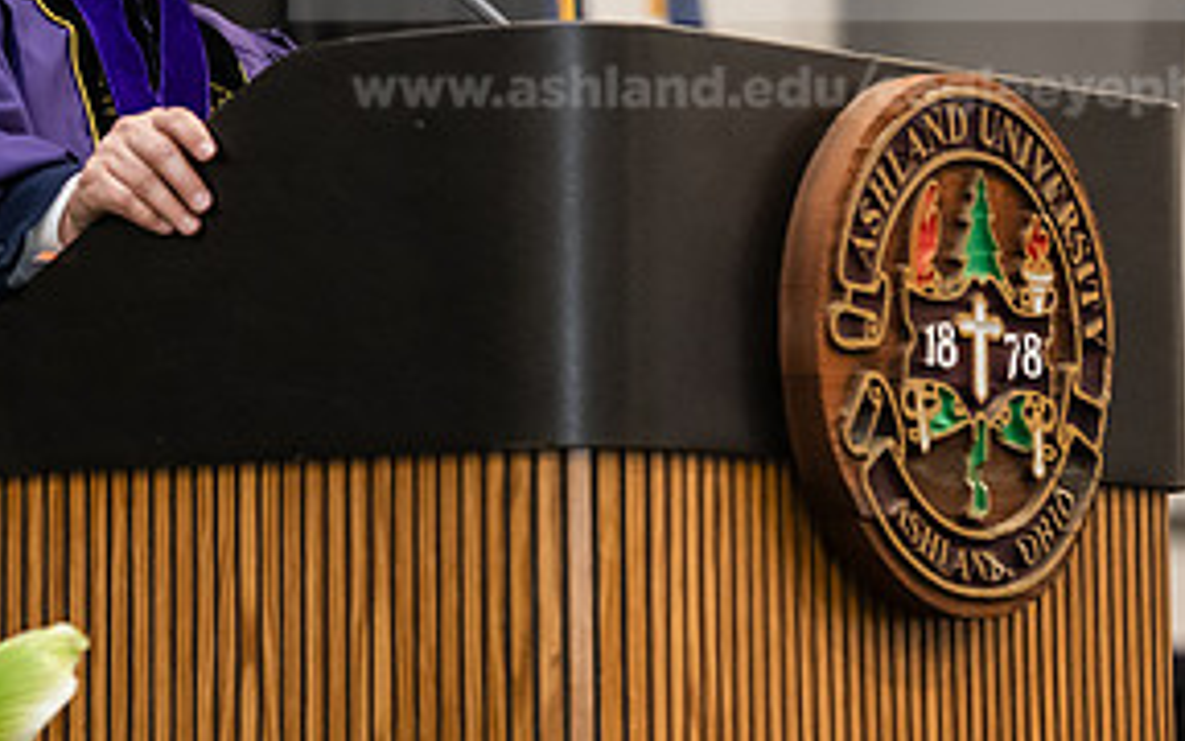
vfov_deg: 5.8
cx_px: 165
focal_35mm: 226
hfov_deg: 9.3
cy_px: 175
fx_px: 7299
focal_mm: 110
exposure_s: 1/200
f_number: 3.5
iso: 3200
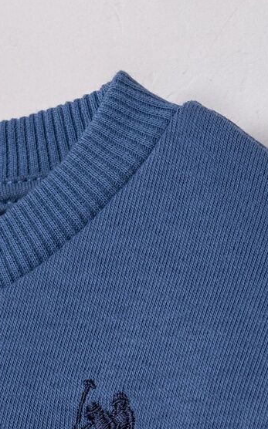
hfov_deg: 7.7
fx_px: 1930
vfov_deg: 12.0
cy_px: 665
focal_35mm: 165
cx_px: -187
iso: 250
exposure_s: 1/125
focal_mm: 50
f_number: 9
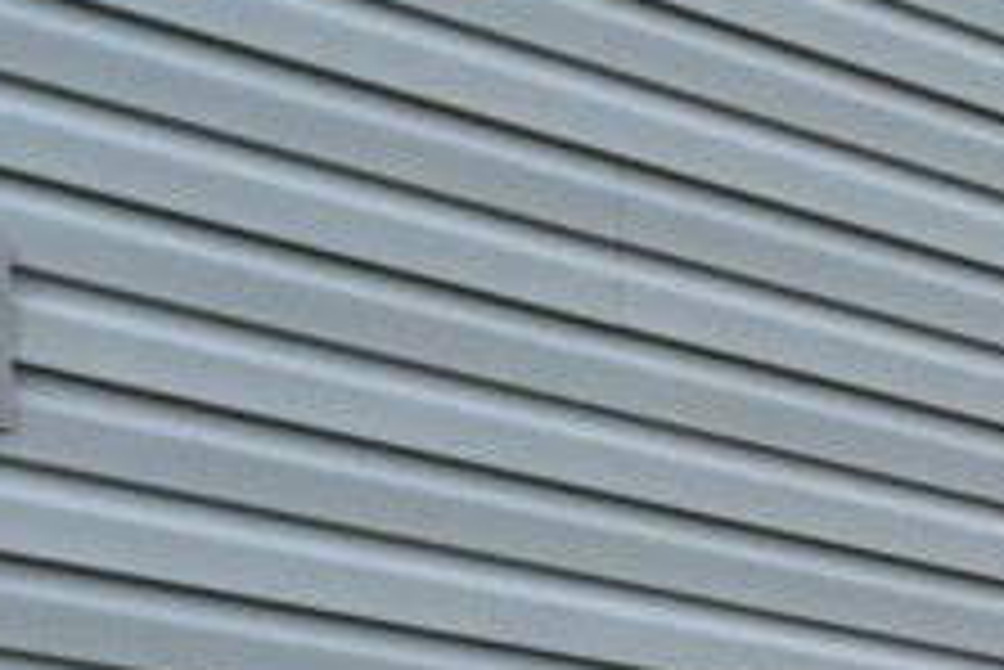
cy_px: 1533
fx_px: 2623
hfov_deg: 13.0
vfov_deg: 12.1
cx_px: 2683
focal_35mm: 94
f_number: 7.1
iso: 100
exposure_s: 1/400
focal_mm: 14
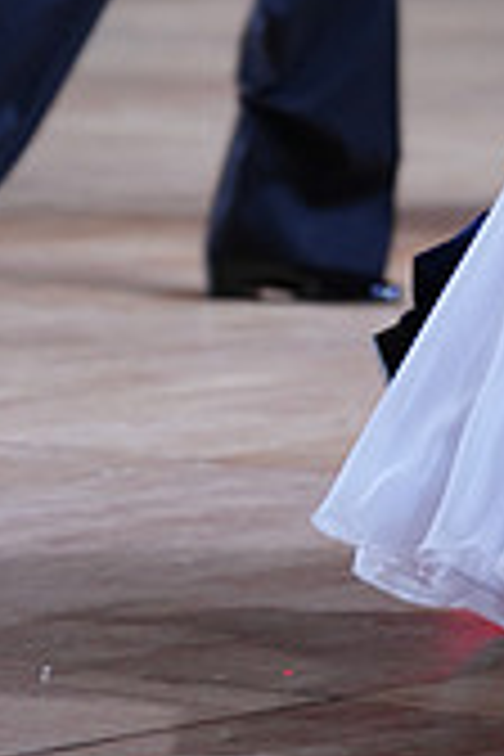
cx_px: 745
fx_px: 7307
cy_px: -468
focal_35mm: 348
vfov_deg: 5.8
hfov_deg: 3.9
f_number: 2.8
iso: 640
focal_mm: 101
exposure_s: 1/500
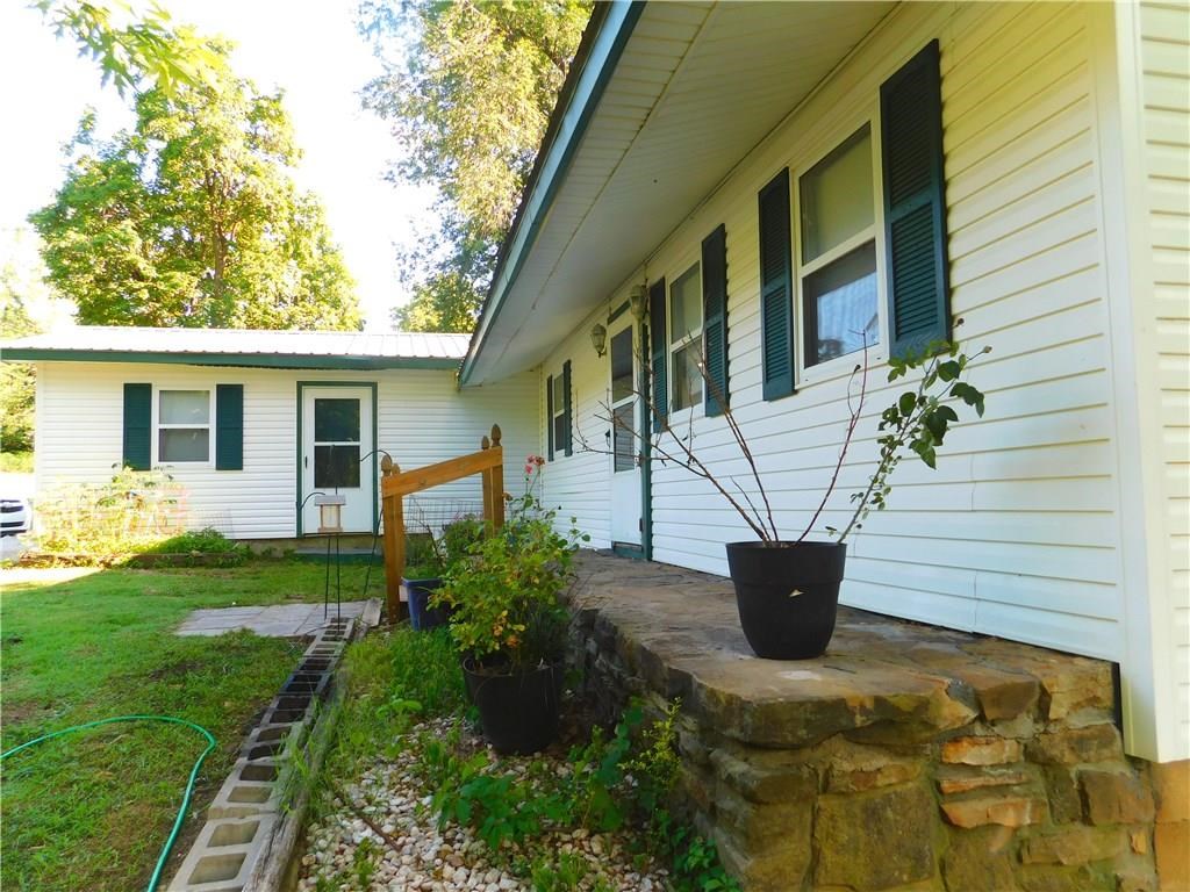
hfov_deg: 73.9
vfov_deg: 58.9
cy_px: 446
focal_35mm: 23
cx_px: 595
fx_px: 791
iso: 125
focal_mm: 4
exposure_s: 1/125
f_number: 3
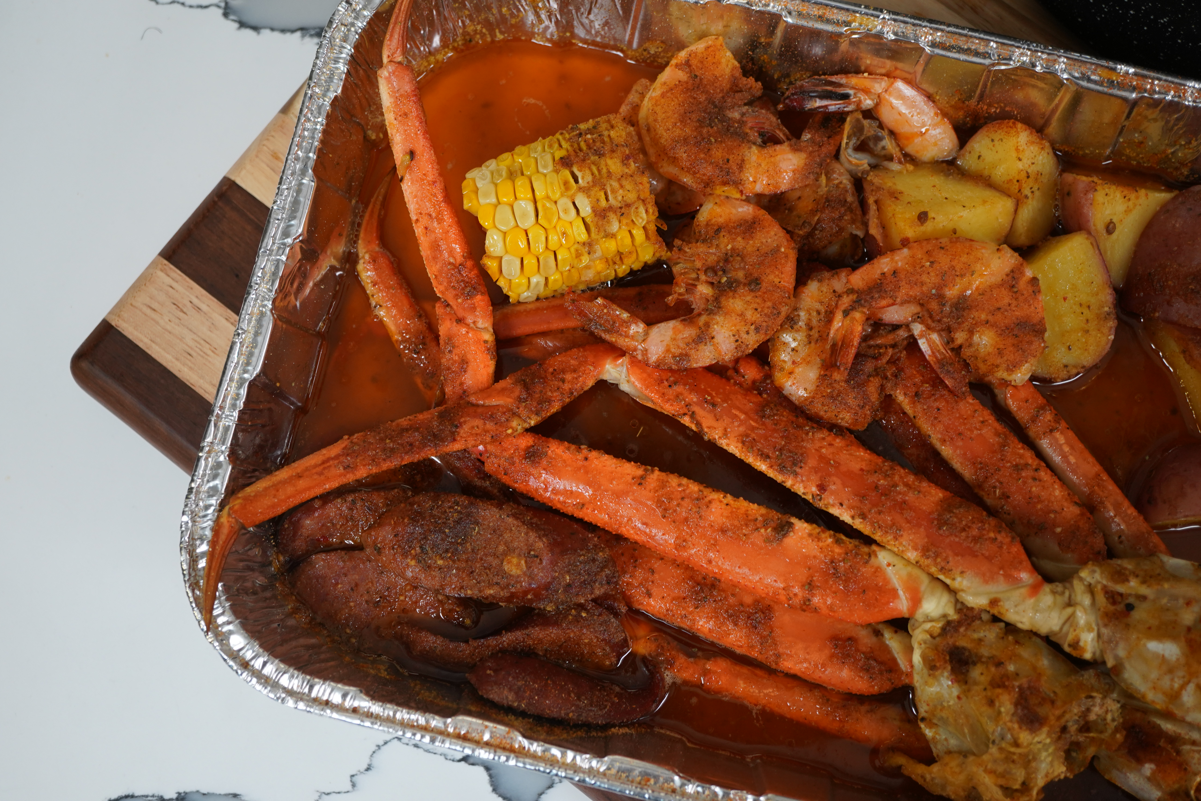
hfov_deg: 43.6
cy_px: 400
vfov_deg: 29.9
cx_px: 600
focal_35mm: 45
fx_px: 1501
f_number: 4
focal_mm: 30
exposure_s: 1/160
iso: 640
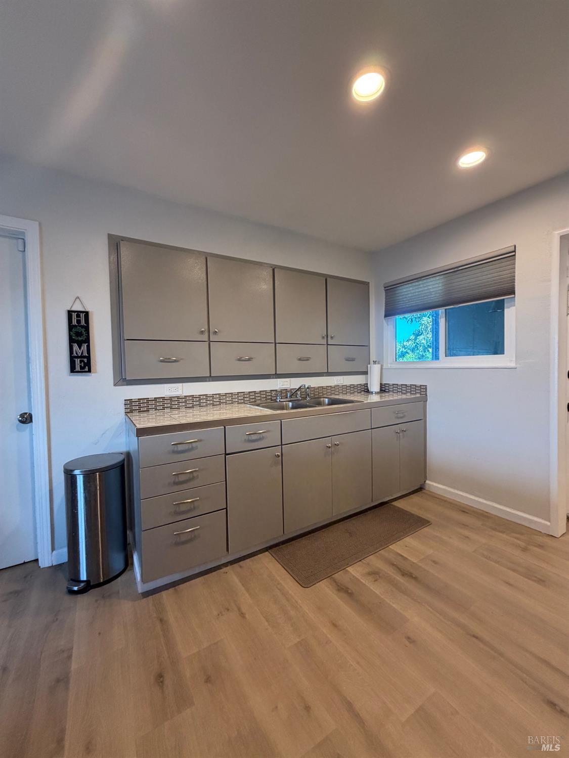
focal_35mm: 14
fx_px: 307
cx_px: 284
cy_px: 379
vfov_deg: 102.0
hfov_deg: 85.7
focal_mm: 2.22
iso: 250
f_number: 2.2
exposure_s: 1/60
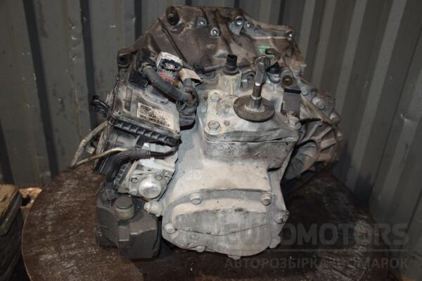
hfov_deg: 57.2
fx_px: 387
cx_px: 211
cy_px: 140
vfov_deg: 40.0
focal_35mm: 33
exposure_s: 1/60
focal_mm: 22
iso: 800
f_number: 5
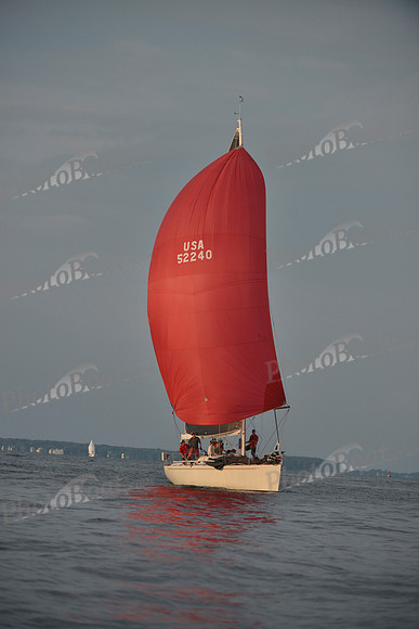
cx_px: 210
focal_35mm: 210
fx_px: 3664
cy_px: 314
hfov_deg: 6.5
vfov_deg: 9.8
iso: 280
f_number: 4
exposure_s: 1/3200
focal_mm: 210
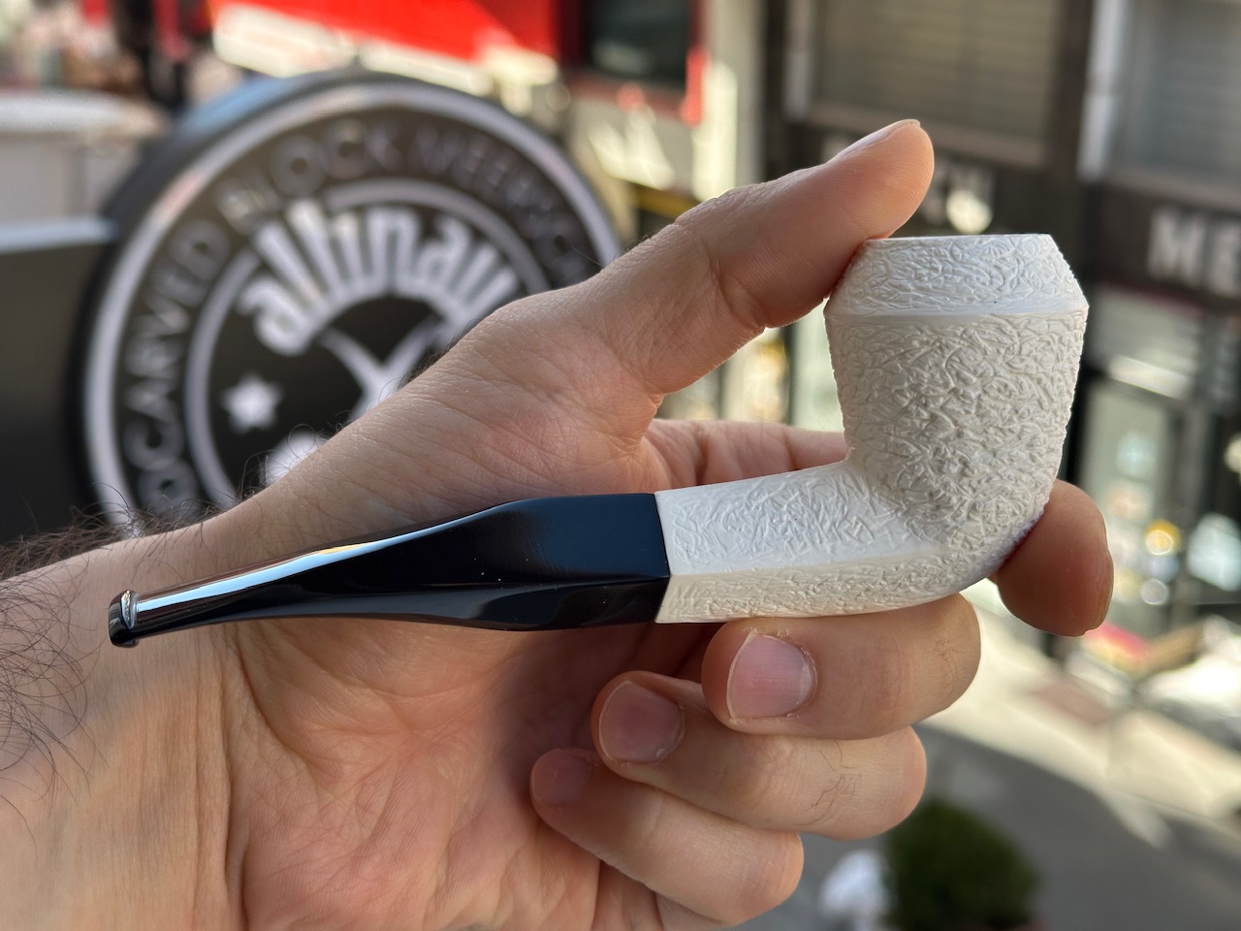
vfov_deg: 30.3
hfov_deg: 39.7
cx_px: 620
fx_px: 1721
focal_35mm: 48
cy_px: 466
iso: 64
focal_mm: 6.86
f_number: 1.78
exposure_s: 1/836
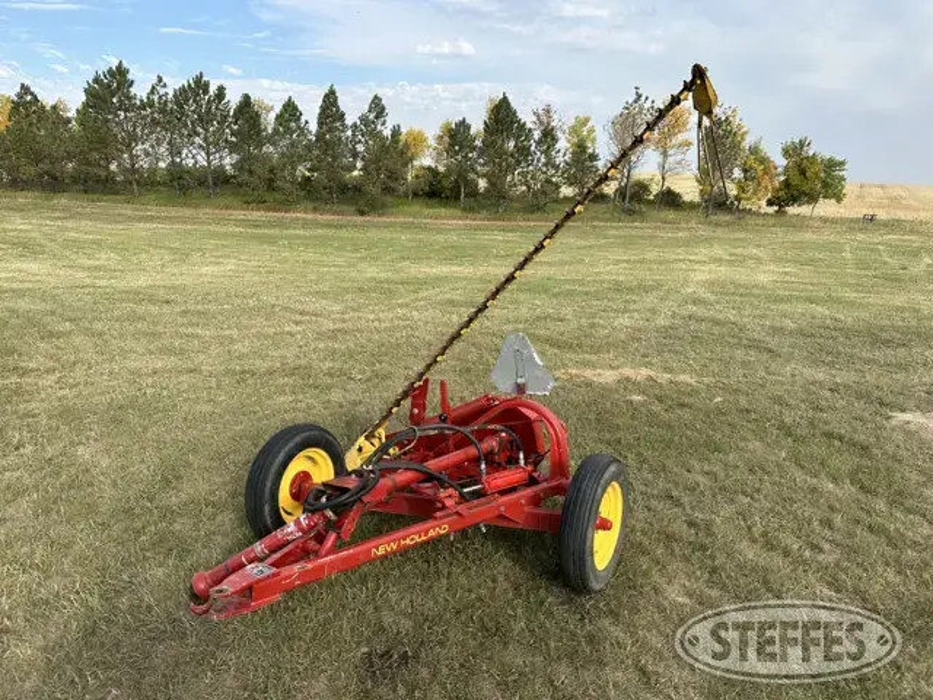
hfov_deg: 71.6
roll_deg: -0.1
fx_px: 647
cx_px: 466
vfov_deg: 56.8
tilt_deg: -13.8
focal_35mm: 24
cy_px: 350
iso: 80
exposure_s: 1/2525
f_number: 1.78
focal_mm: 6.86
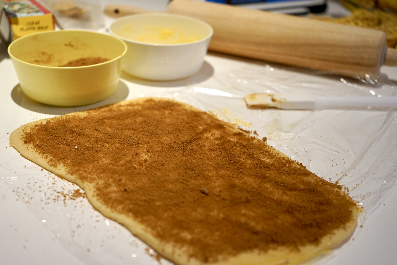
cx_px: 198
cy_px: 132
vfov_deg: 27.0
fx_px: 551
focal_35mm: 50
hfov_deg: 39.6
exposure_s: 1/50
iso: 500
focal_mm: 50
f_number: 4.5
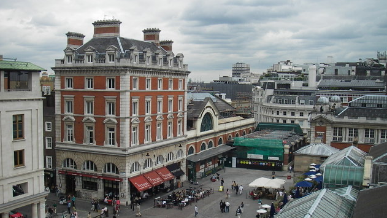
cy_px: 130
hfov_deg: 48.4
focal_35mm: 42
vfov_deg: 28.3
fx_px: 431
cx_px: 194
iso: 50
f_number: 3.3
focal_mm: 6.3
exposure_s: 1/100
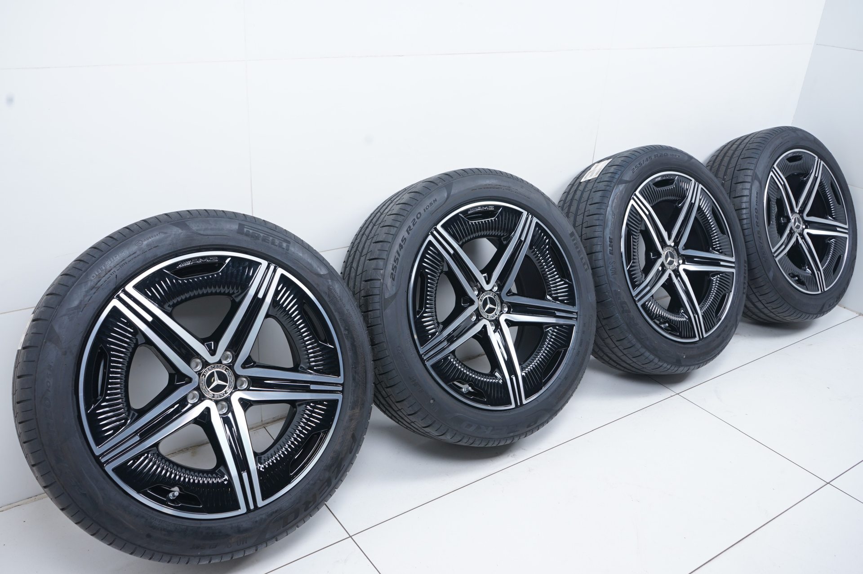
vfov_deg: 43.5
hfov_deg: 62.0
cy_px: 287
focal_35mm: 30
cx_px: 432
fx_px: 719
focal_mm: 30
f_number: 7.1
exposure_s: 1/125
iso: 250
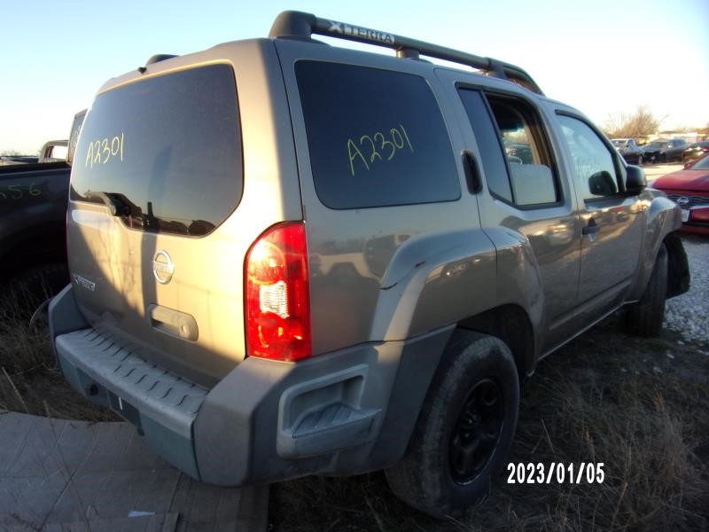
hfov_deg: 71.6
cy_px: 266
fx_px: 492
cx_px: 354
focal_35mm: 24
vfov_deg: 56.8
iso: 80
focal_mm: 4.3
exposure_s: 1/170
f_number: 3.3
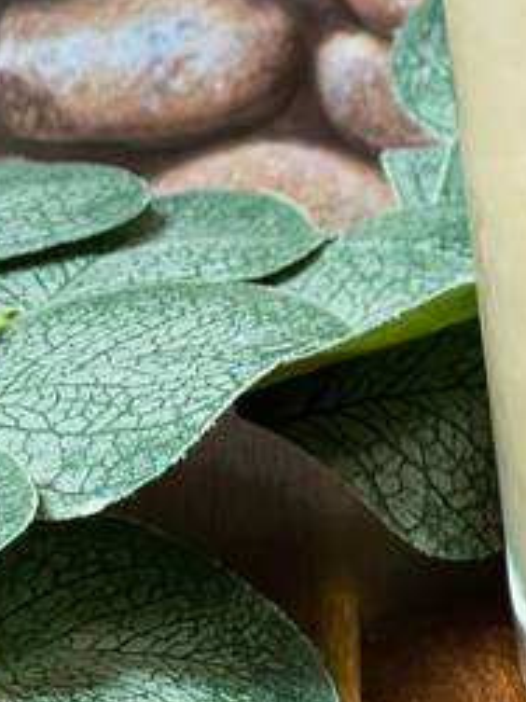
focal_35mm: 152
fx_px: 3082
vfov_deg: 12.6
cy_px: -189
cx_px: 730
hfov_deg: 9.5
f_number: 2
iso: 125
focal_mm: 6
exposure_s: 1/120
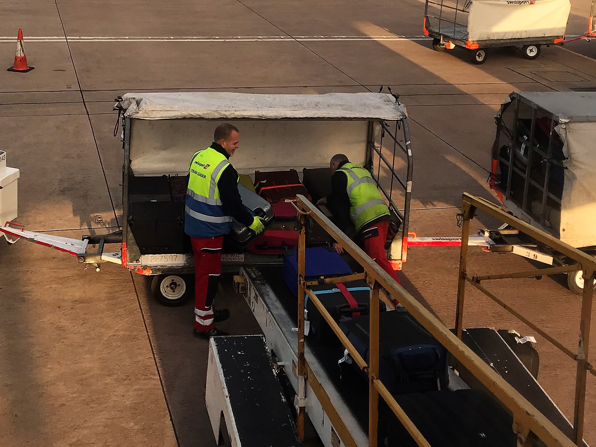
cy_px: 70
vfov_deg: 27.3
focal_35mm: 52
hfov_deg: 36.8
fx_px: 895
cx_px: 258
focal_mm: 3.99
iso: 20
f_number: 1.8
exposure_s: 1/476
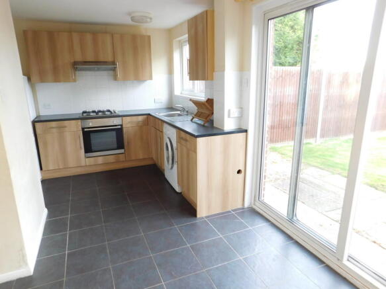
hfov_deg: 73.9
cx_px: 193
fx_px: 256
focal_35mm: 23
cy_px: 144
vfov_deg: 58.9
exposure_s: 1/25
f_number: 3
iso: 125
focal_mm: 4
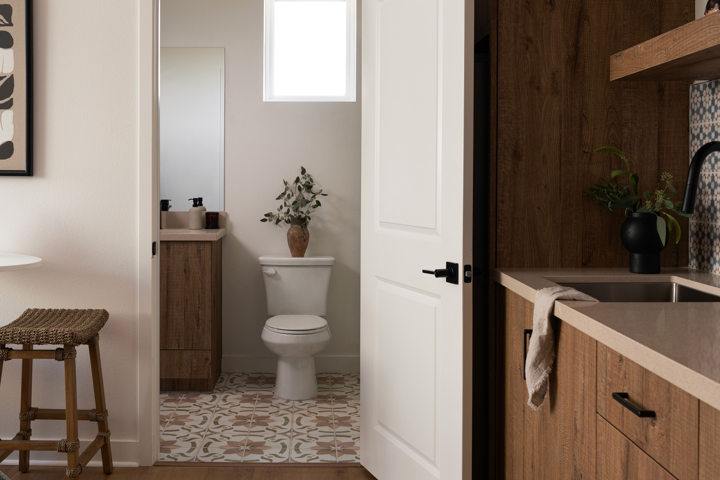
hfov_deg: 47.1
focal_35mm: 41
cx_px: 285
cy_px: 206
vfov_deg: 32.6
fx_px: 820
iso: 200
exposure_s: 1/20
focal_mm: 30
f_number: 8
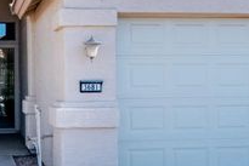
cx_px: 46
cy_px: 125
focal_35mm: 75
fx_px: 519
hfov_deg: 26.4
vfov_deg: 18.1
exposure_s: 1/100
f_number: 11
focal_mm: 10
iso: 100
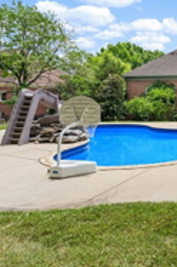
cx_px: 236
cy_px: 105
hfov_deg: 31.9
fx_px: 222
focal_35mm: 30
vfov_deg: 61.4
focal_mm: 14
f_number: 8
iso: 250
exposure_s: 1/160
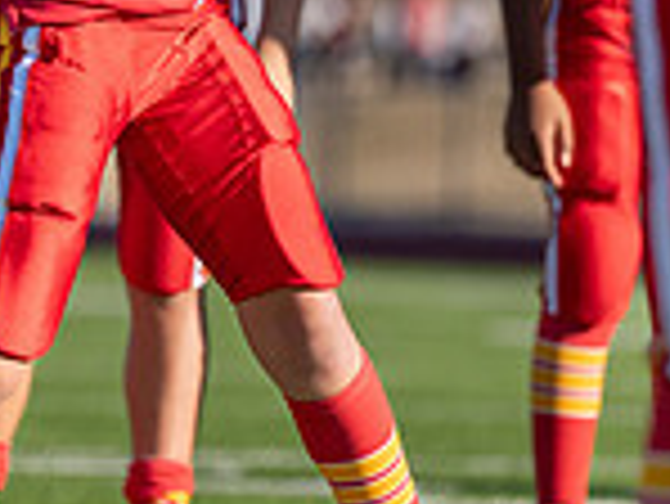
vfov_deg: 2.6
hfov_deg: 3.4
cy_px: -208
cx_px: 63
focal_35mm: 577
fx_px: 11177
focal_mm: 135
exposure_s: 1/4000
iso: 200
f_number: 2.8
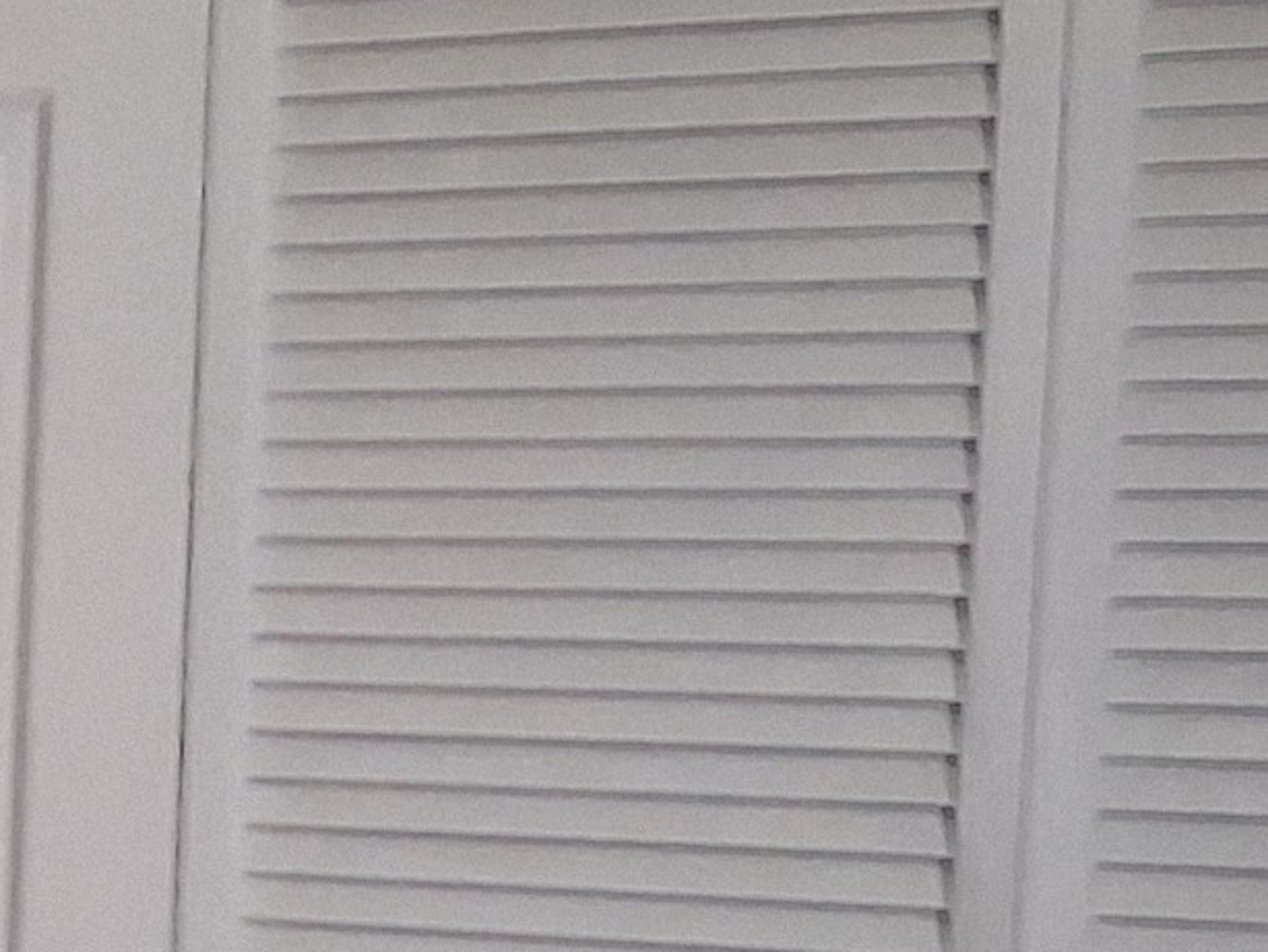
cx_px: -1605
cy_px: 1051
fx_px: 4764
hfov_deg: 12.5
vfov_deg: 11.3
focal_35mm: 130
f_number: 1.8
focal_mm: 3.98
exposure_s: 1/20
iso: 1000
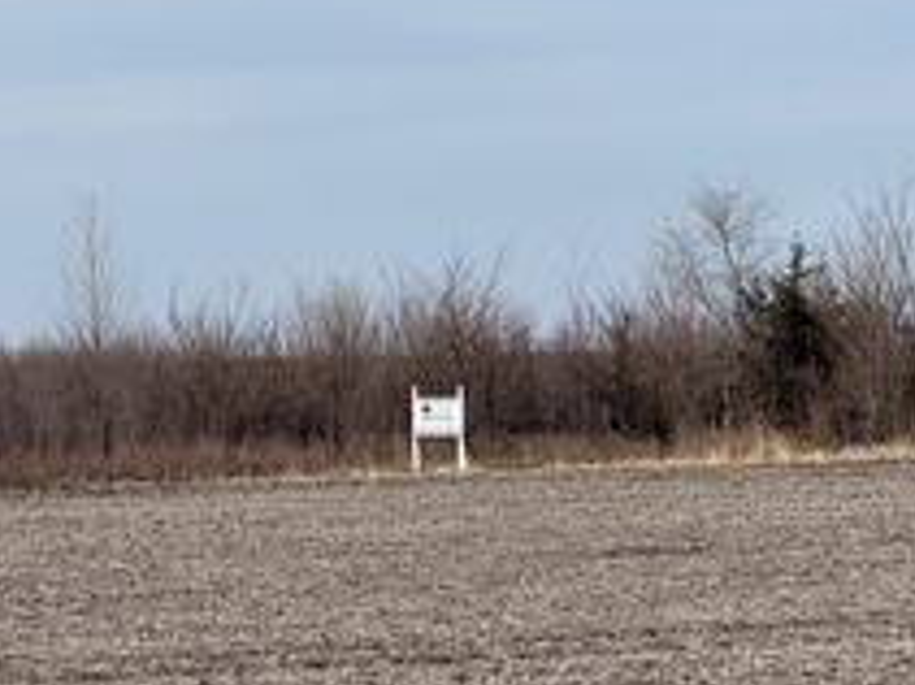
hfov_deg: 8.7
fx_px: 6023
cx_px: 160
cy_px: 451
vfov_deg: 6.5
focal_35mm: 228
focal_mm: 15.66
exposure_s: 1/2024
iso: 50
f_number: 2.8
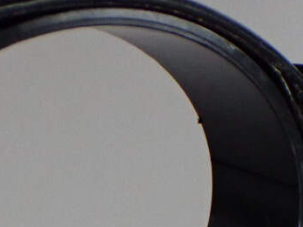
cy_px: 364
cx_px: 38
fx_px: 1418
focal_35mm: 162
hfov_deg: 12.1
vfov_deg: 8.9
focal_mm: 7.8
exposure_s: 1/100
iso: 800
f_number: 2.9
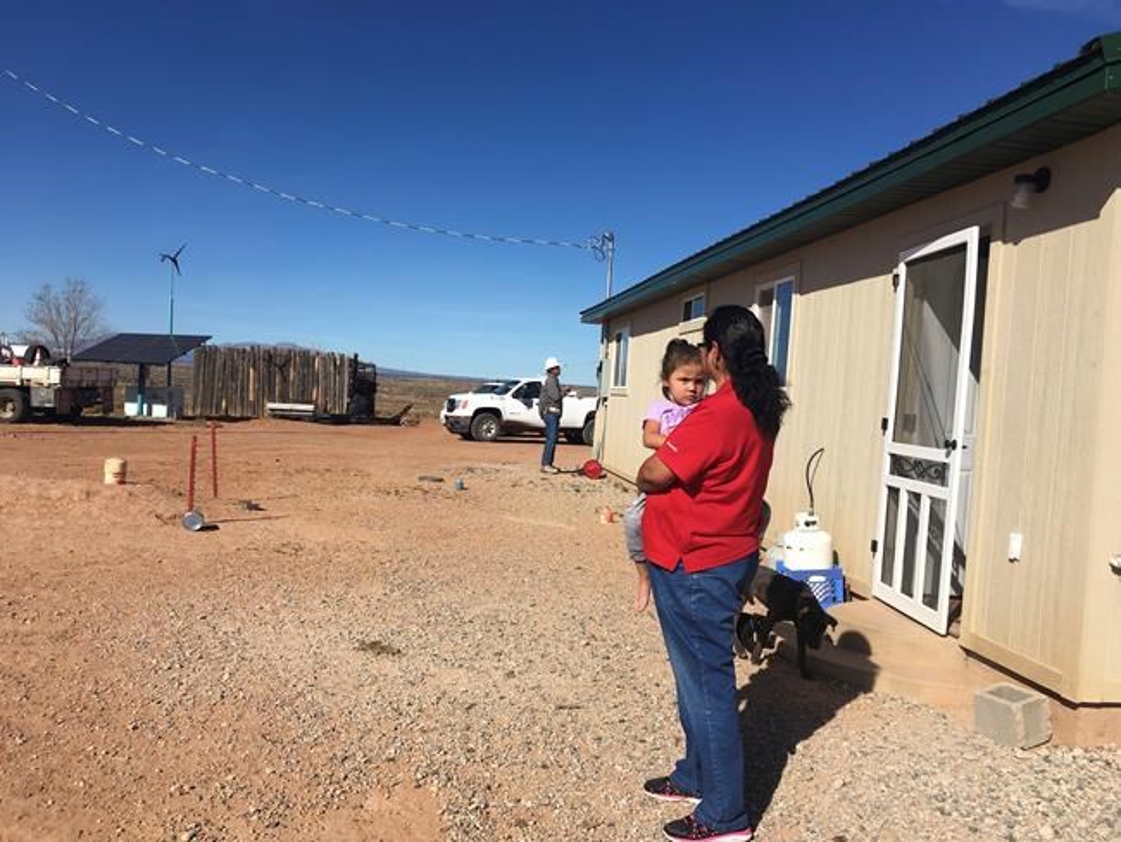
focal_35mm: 29
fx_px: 939
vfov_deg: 48.3
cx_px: 560
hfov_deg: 61.6
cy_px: 421
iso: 25
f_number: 2.2
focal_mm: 4.15
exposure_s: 1/2653
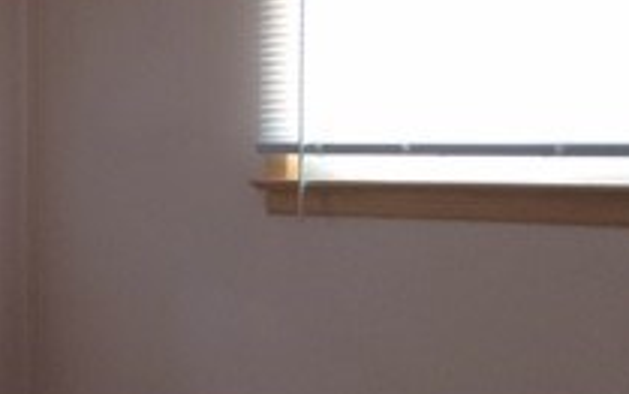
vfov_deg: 13.9
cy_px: 199
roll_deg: +1.0
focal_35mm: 94
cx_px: -99
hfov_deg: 20.8
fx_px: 1613
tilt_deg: -1.8
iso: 80
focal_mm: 4.15
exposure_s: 1/30
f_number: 2.2
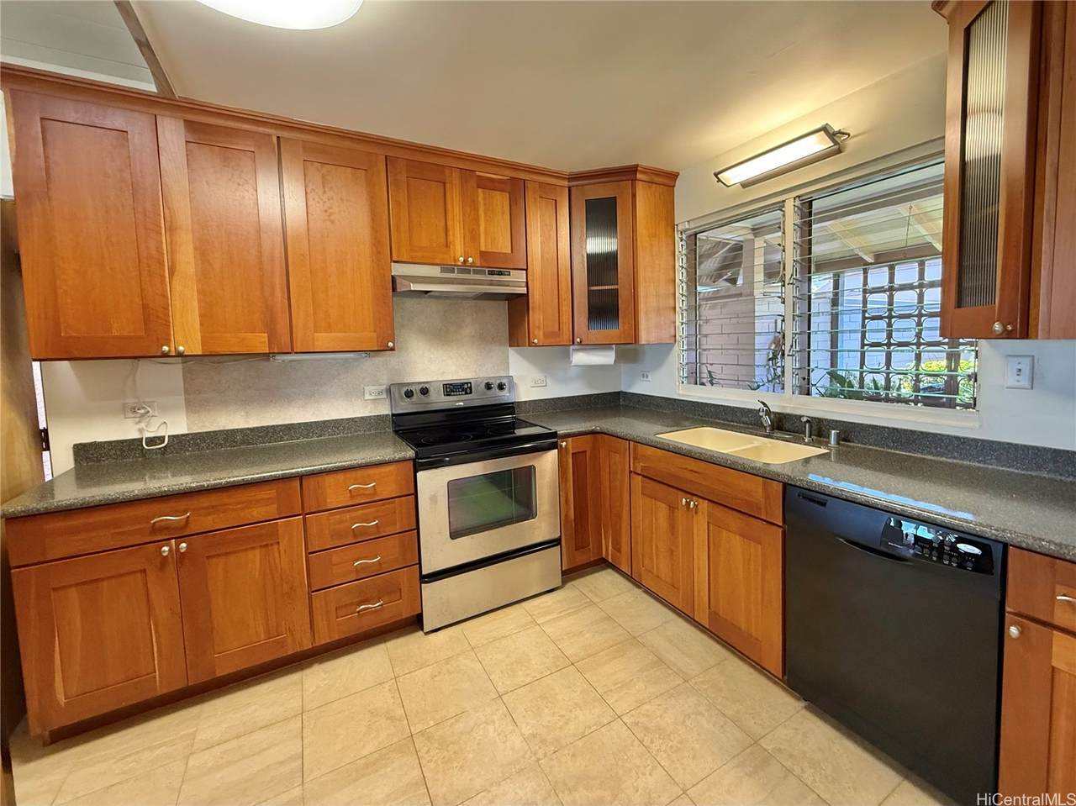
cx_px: 538
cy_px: 403
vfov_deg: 85.6
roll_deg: +1.1
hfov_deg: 102.1
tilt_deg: -3.9
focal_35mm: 14
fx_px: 435
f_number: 2.2
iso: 250
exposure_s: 1/60
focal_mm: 2.22
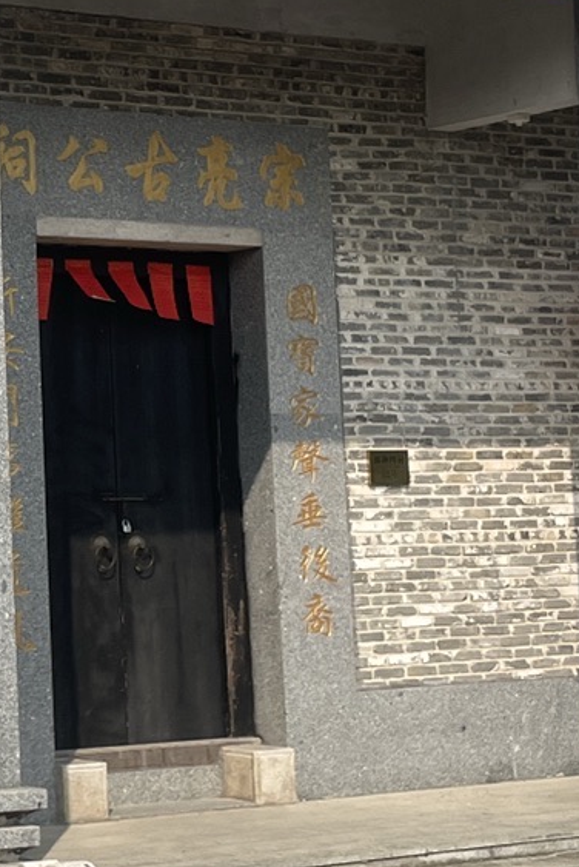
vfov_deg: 21.2
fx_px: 2313
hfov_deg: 13.6
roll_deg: +3.7
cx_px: -219
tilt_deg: +5.8
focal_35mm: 96
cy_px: 316
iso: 32
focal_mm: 4.2
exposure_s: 1/4464
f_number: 1.6
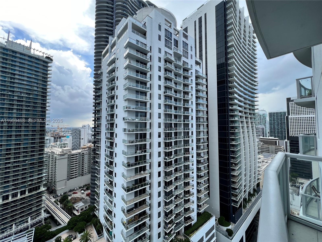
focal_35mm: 13
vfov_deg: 89.9
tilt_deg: +2.4
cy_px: 121
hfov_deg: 106.2
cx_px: 161
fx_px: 121
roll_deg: +0.2
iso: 32
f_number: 1.8
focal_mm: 1.57
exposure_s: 1/371
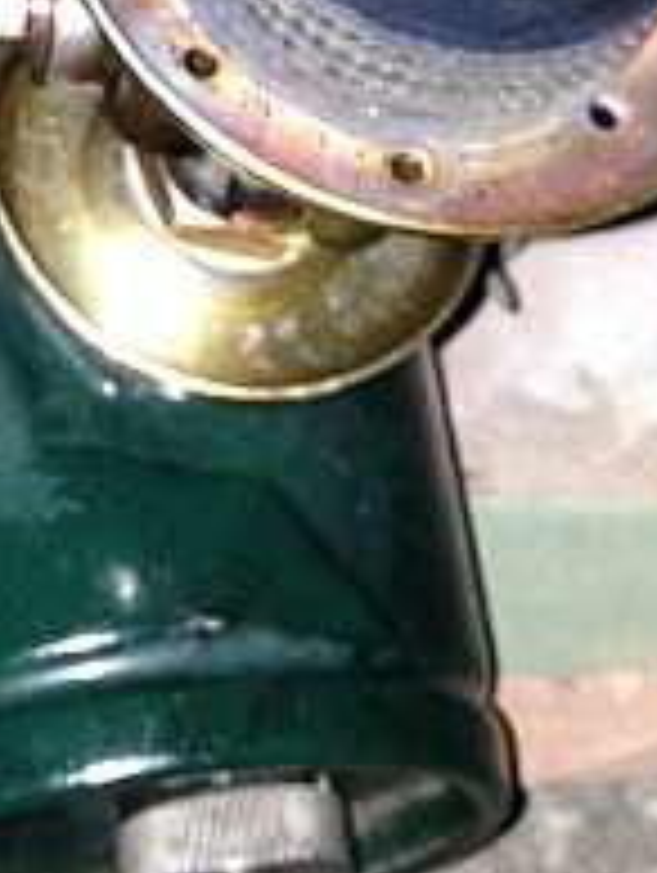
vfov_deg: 14.2
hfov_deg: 10.9
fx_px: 3434
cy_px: -99
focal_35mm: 136
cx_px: 266
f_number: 2.4
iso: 125
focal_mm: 4.12
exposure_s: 1/16
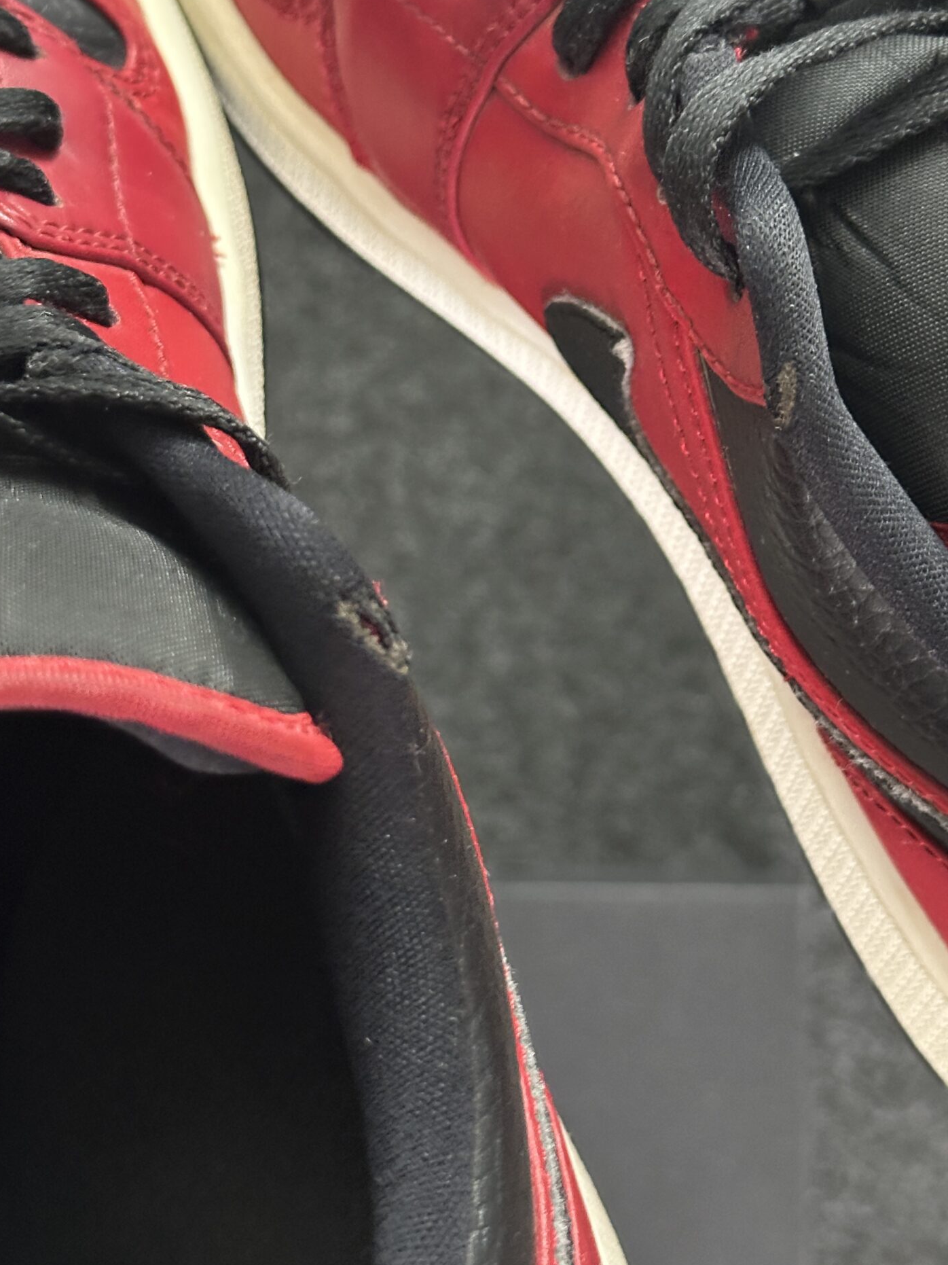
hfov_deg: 22.2
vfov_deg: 29.4
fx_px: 2411
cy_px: 589
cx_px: 503
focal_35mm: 66
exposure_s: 1/25
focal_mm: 6.86
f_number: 1.78
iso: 500
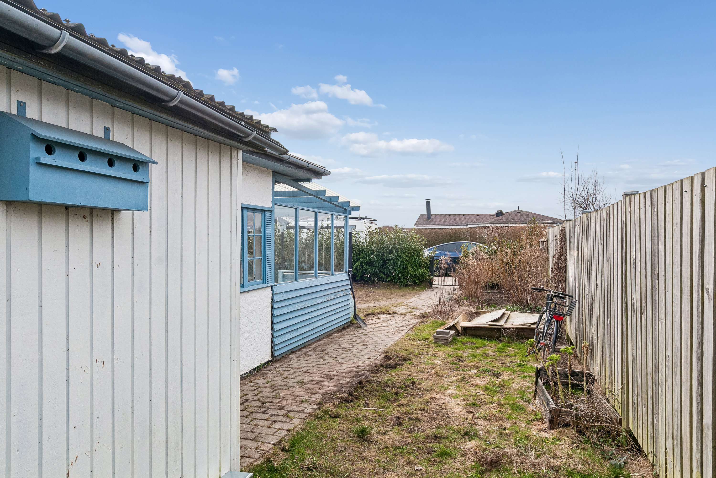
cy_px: 239
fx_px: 418
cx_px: 358
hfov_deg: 81.2
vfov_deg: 59.5
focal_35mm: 21
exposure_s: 1/250
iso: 200
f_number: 10
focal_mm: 14
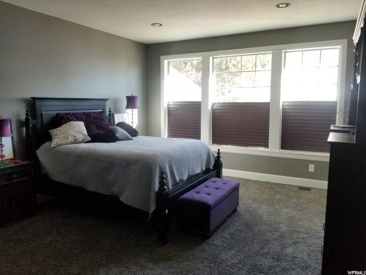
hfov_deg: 67.3
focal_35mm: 26
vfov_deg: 53.1
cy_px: 138
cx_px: 183
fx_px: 275
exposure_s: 1/120
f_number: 1.7
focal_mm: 4.25
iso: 80
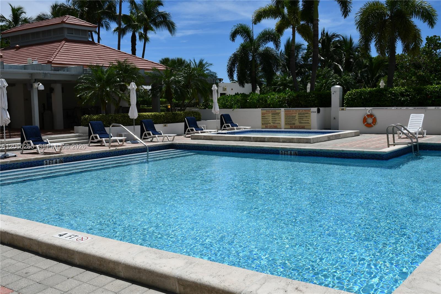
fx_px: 478
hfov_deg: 49.6
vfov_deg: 34.2
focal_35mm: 39
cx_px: 220
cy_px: 147
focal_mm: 26
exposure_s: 1/500
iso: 100
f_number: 11
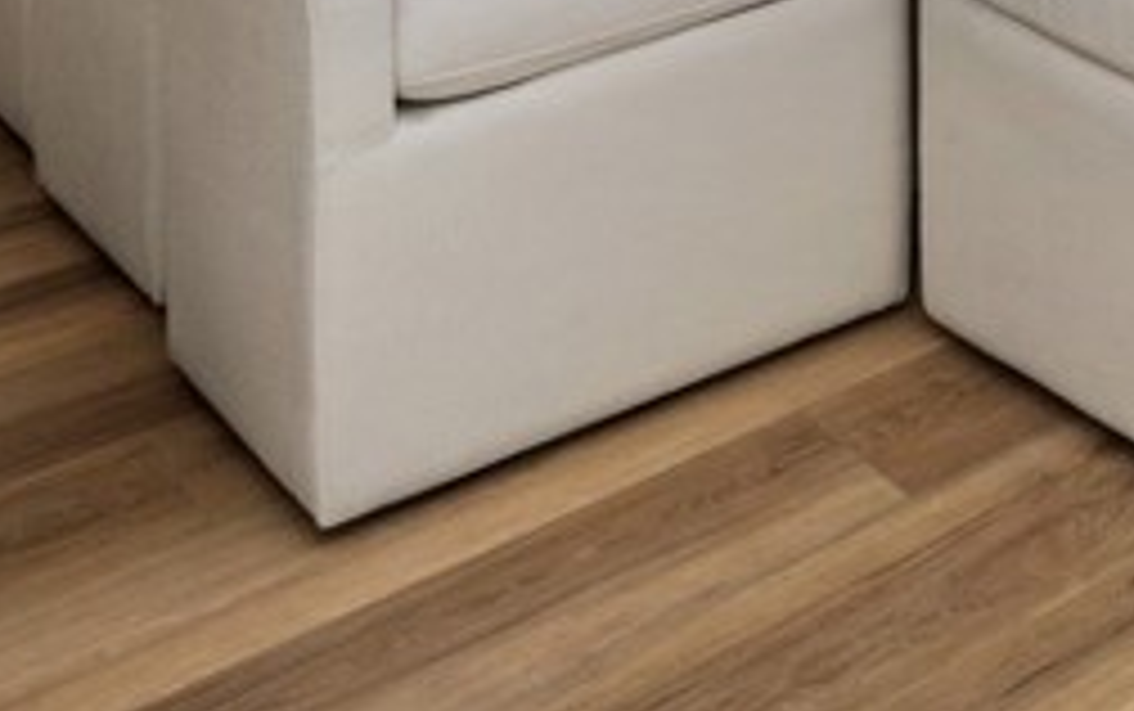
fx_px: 1918
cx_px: 1539
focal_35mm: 62
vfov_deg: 16.3
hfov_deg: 26.8
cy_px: -698
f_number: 5
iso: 100
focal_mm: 15
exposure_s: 1/1.25
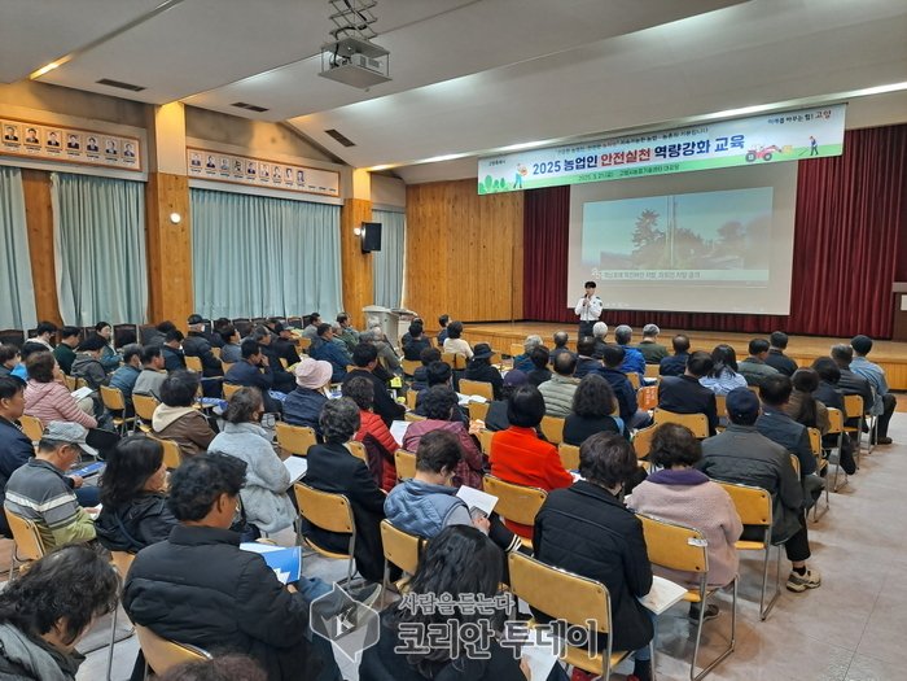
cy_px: 340
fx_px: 629
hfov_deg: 71.6
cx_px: 454
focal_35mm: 24
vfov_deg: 56.8
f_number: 1.8
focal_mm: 5.23
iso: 50
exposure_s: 1/60
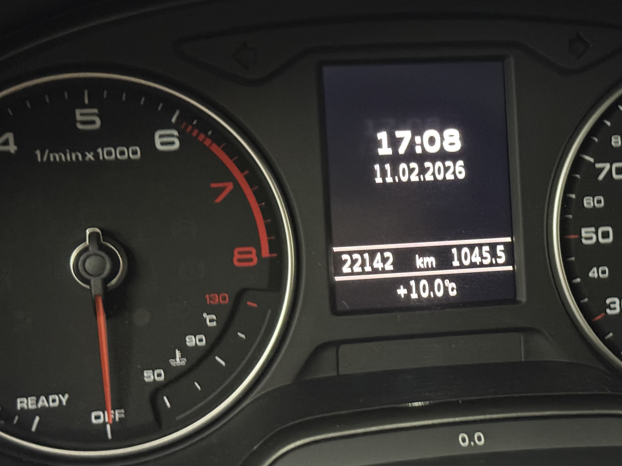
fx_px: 1186
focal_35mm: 66
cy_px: 256
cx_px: 427
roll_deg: -0.8
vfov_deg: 22.2
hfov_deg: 29.1
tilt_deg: -24.6
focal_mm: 6.76
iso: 1250
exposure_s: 1/16
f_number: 1.78
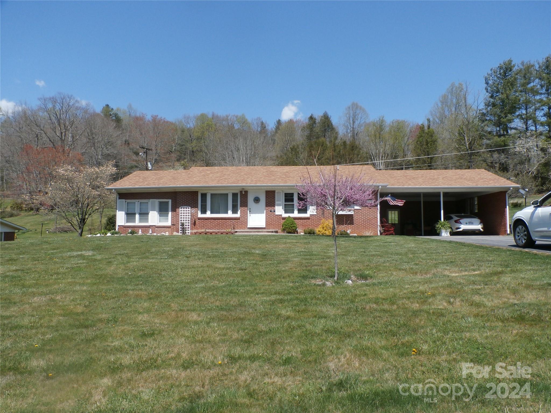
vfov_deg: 54.9
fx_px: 398
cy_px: 206
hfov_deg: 69.4
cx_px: 276
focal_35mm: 25
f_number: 3
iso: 100
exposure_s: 1/1250
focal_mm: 4.5
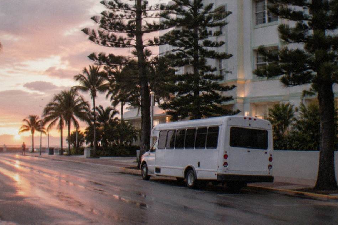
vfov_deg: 12.3
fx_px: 1042
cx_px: 178
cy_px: 106
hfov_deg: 18.4
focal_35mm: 111
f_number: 9
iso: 320
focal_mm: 105
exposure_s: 1/250
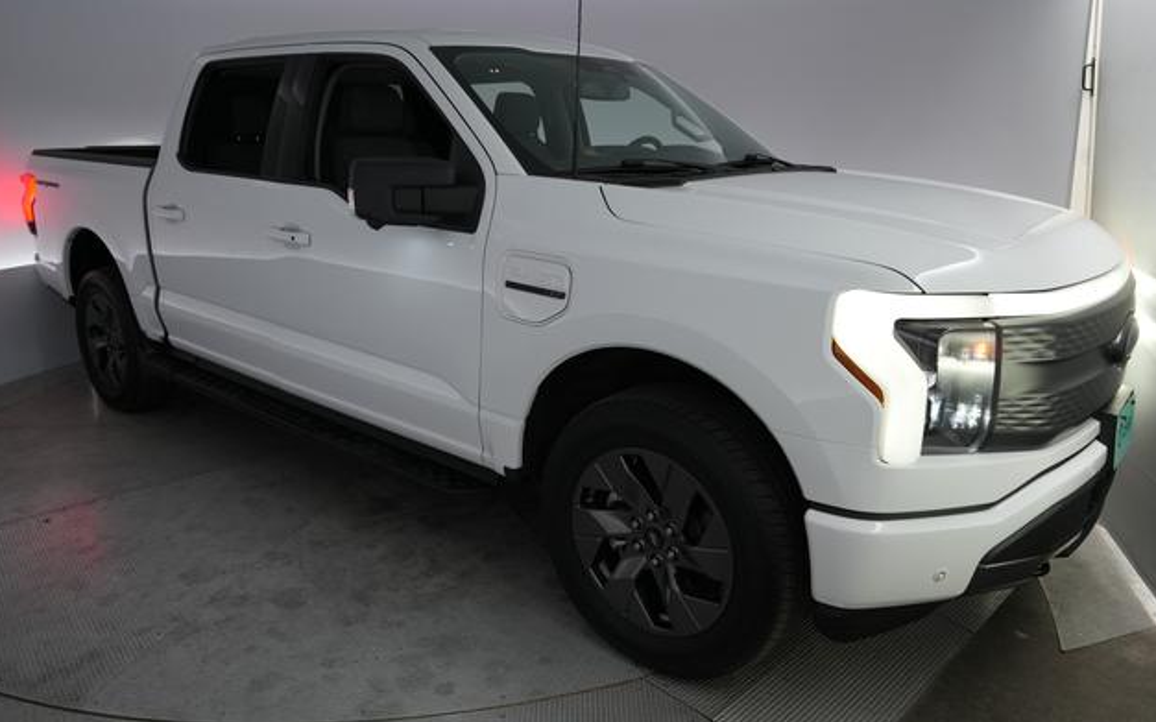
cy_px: 347
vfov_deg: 49.2
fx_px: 787
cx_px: 580
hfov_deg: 72.6
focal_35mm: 25
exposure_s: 1/160
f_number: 4
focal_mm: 24
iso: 800
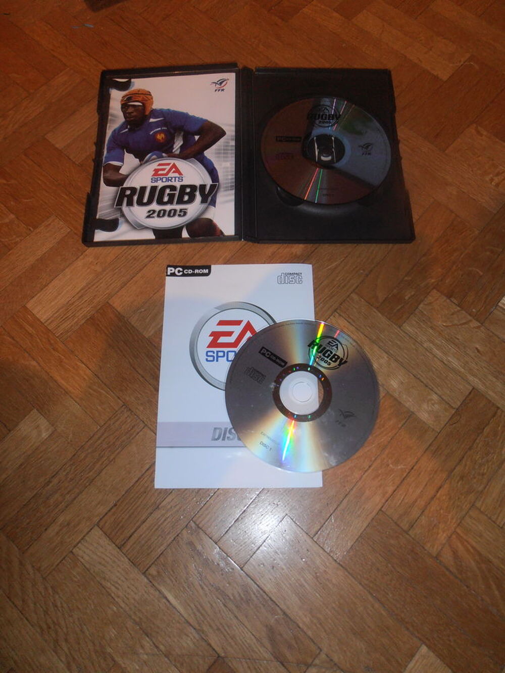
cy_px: 336
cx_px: 252
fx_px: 467
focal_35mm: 24
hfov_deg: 56.8
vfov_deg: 71.6
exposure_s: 1/30
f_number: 3
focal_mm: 4.2
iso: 125
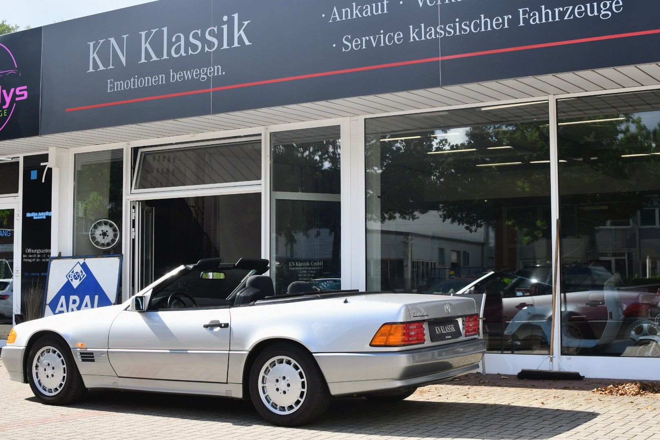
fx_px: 953
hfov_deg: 38.2
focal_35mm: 52
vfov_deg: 26.0
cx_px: 330
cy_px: 220
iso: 200
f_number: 6.3
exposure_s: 1/250
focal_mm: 35
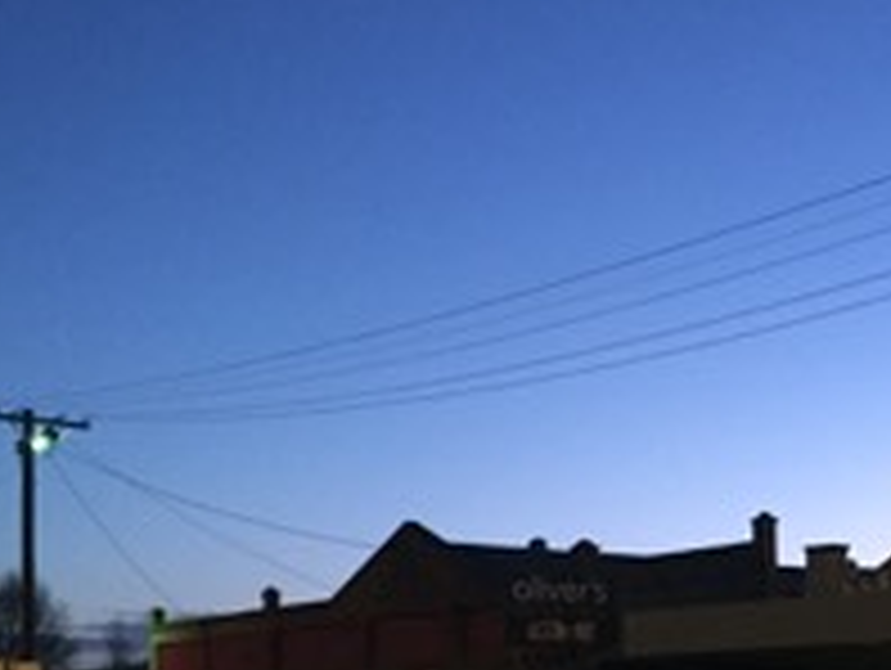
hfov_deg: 24.5
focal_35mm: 76
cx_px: 882
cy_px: 755
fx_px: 1959
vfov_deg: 18.6
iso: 400
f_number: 2.2
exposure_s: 1/15
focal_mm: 4.15
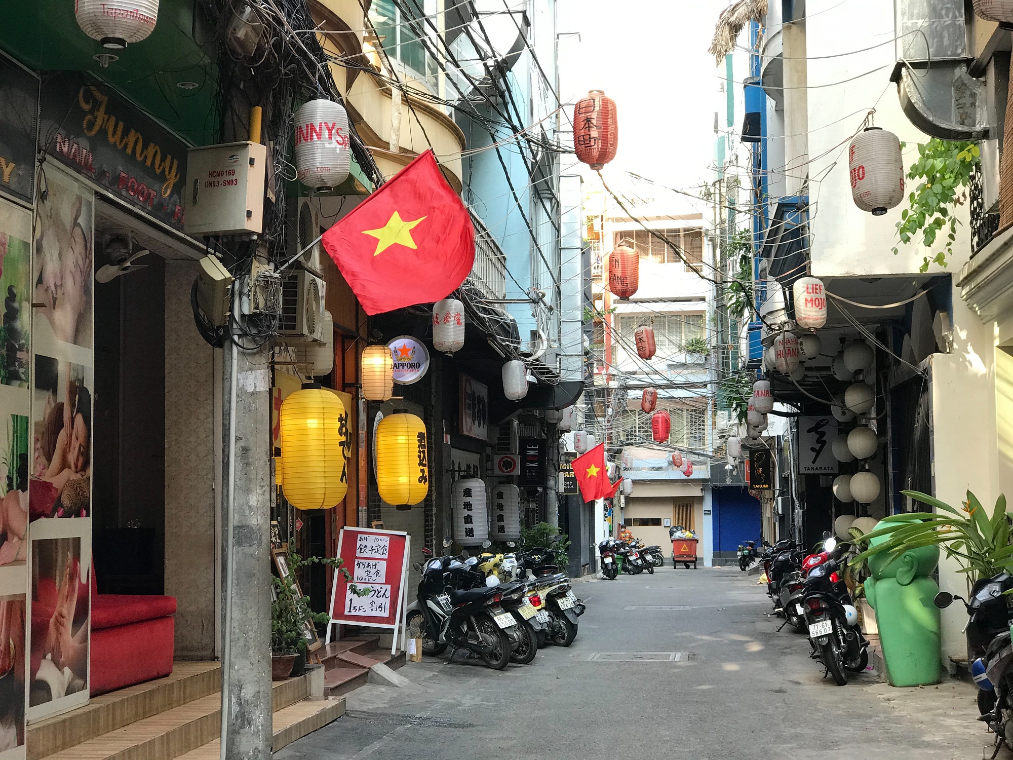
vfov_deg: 25.7
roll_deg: +0.0
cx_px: 506
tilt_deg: +3.7
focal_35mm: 57
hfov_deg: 33.8
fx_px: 1668
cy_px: 380
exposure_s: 1/50
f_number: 2.8
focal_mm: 6.6
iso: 25
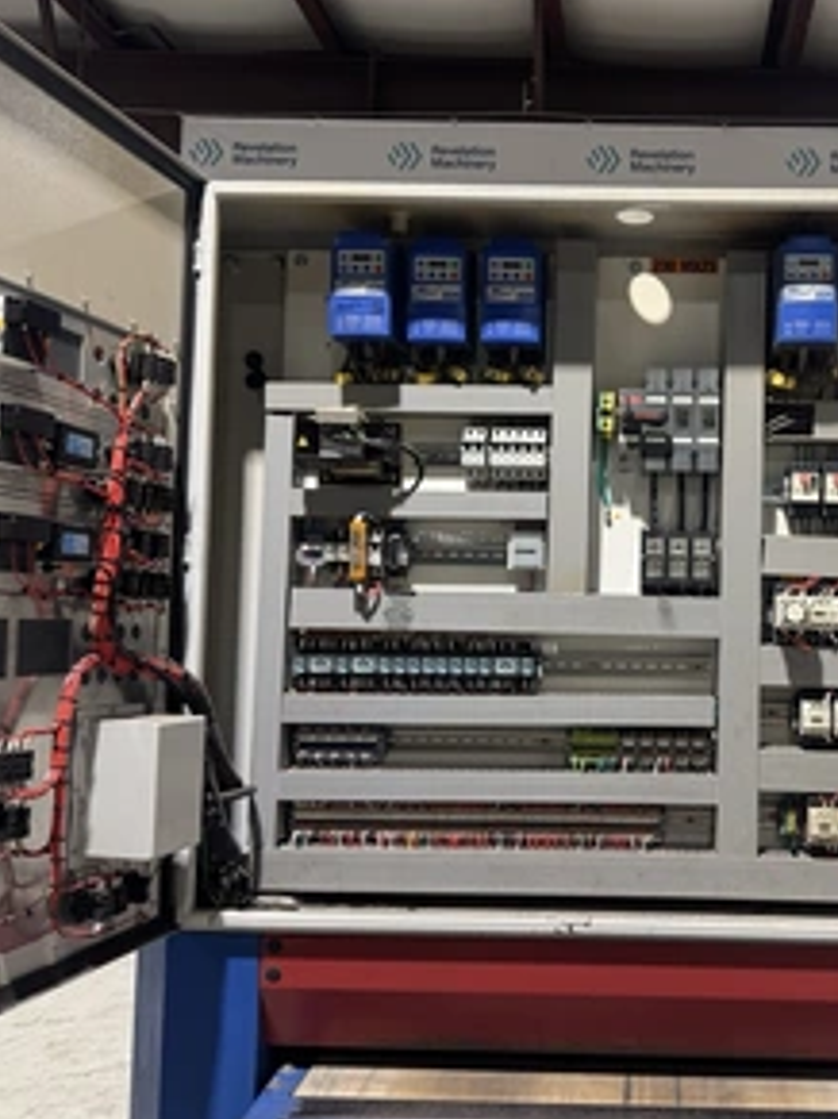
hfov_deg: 41.5
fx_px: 1066
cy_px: 565
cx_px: 642
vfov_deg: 55.4
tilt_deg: +2.2
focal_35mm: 33
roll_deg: -1.6
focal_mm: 6.76
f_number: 1.78
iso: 200
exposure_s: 1/120
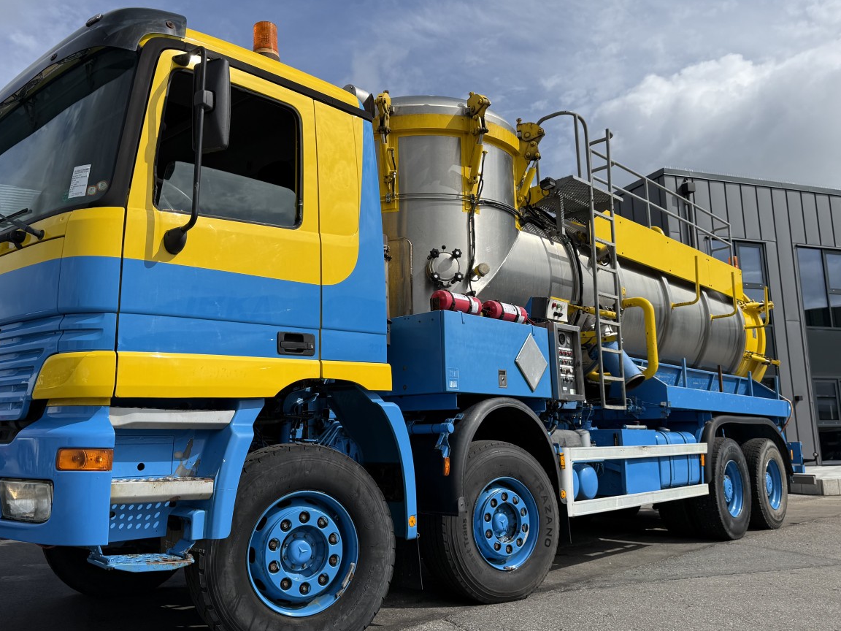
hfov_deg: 59.8
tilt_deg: +10.3
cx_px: 368
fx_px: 729
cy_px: 310
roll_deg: +0.8
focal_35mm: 30
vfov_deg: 46.8
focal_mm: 6.76
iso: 80
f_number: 1.78
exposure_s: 1/8130
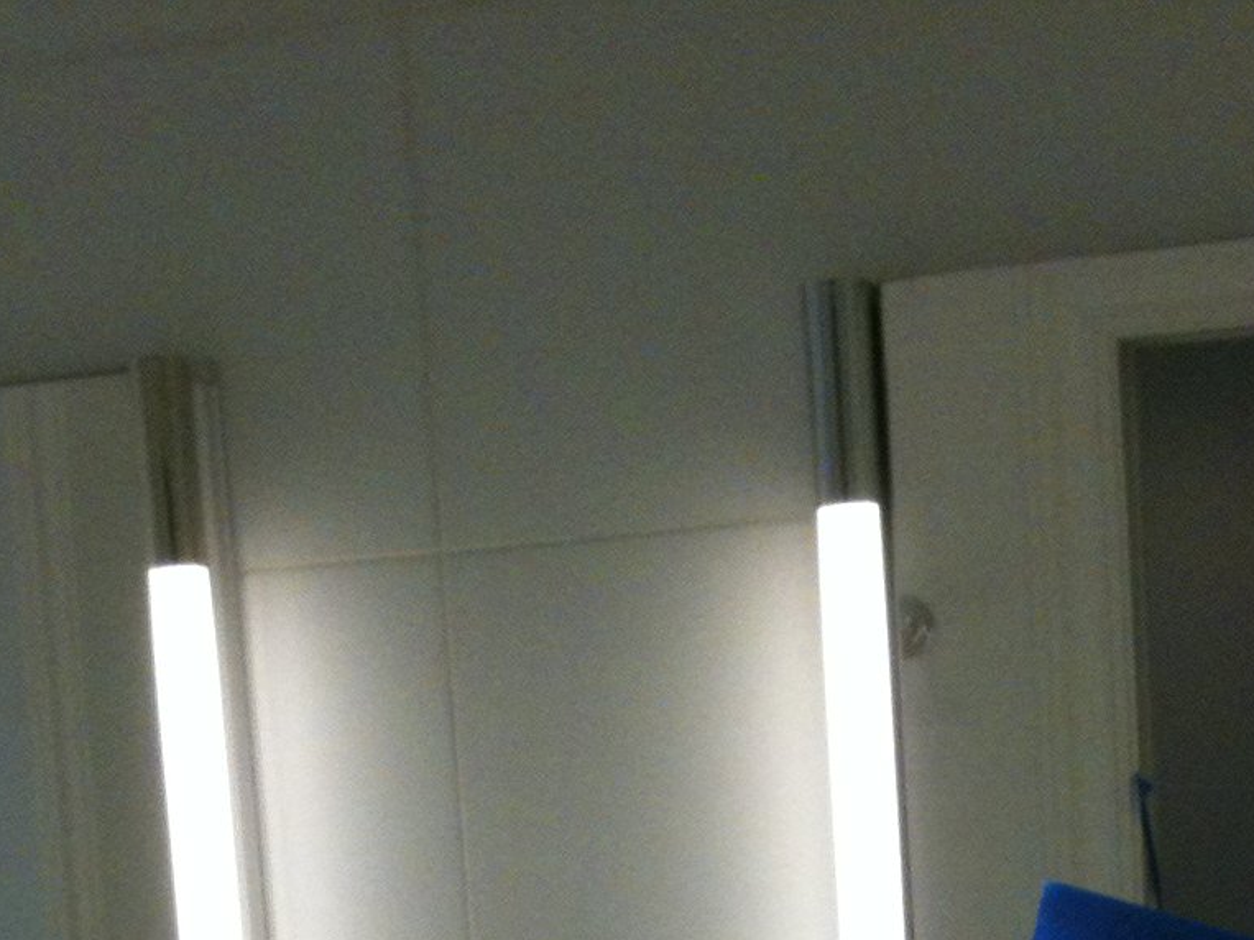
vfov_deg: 14.9
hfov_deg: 20.9
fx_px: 3405
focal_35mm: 94
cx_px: 667
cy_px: 1259
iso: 125
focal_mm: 3.85
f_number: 2.8
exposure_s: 1/120
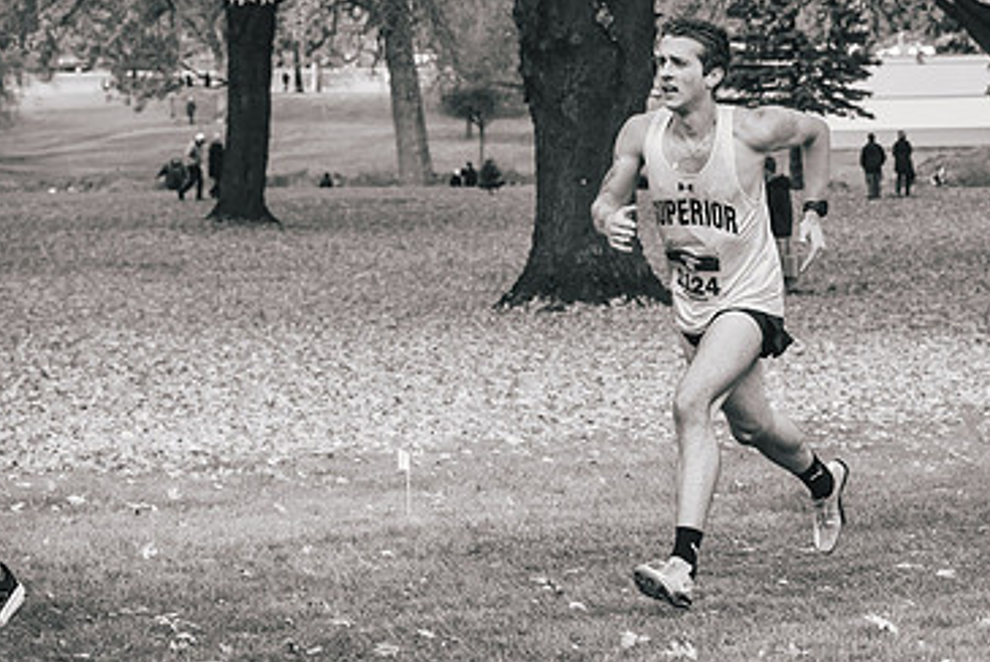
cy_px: 284
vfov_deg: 10.3
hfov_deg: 15.3
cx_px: 637
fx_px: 3688
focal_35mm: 134
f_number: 6.3
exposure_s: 1/1000
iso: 400
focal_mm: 84
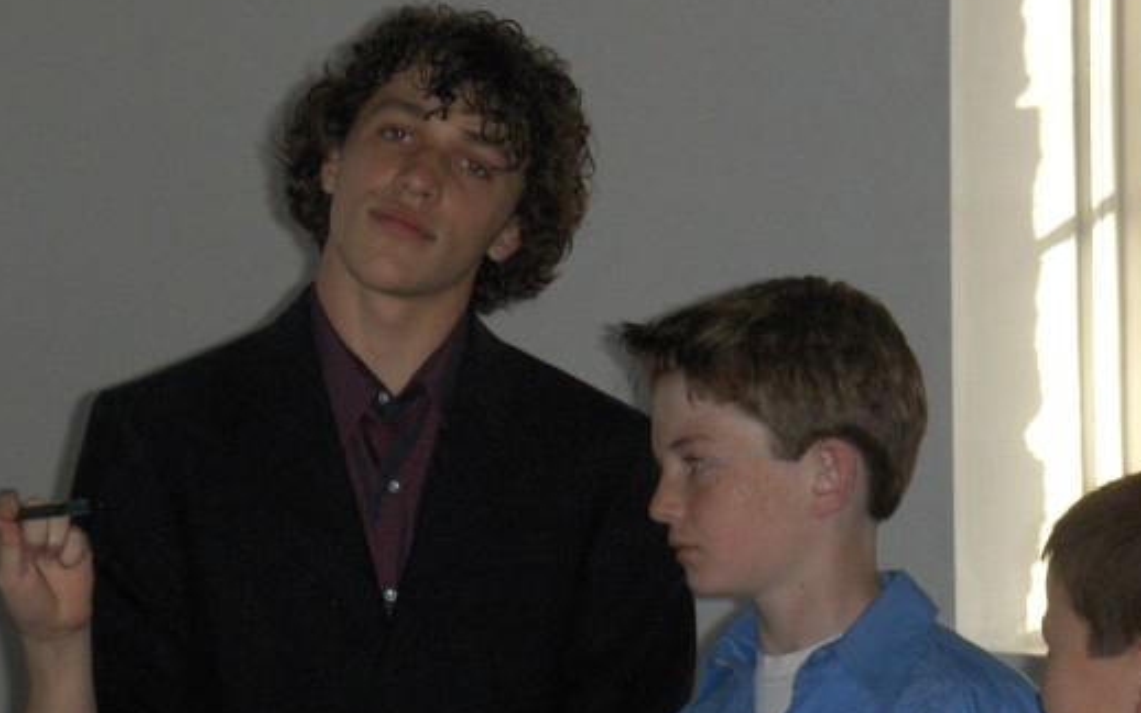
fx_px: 6221
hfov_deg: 10.5
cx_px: 311
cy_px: 345
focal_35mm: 200
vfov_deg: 6.6
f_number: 4.2
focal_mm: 19.6
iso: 117
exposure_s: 1/150
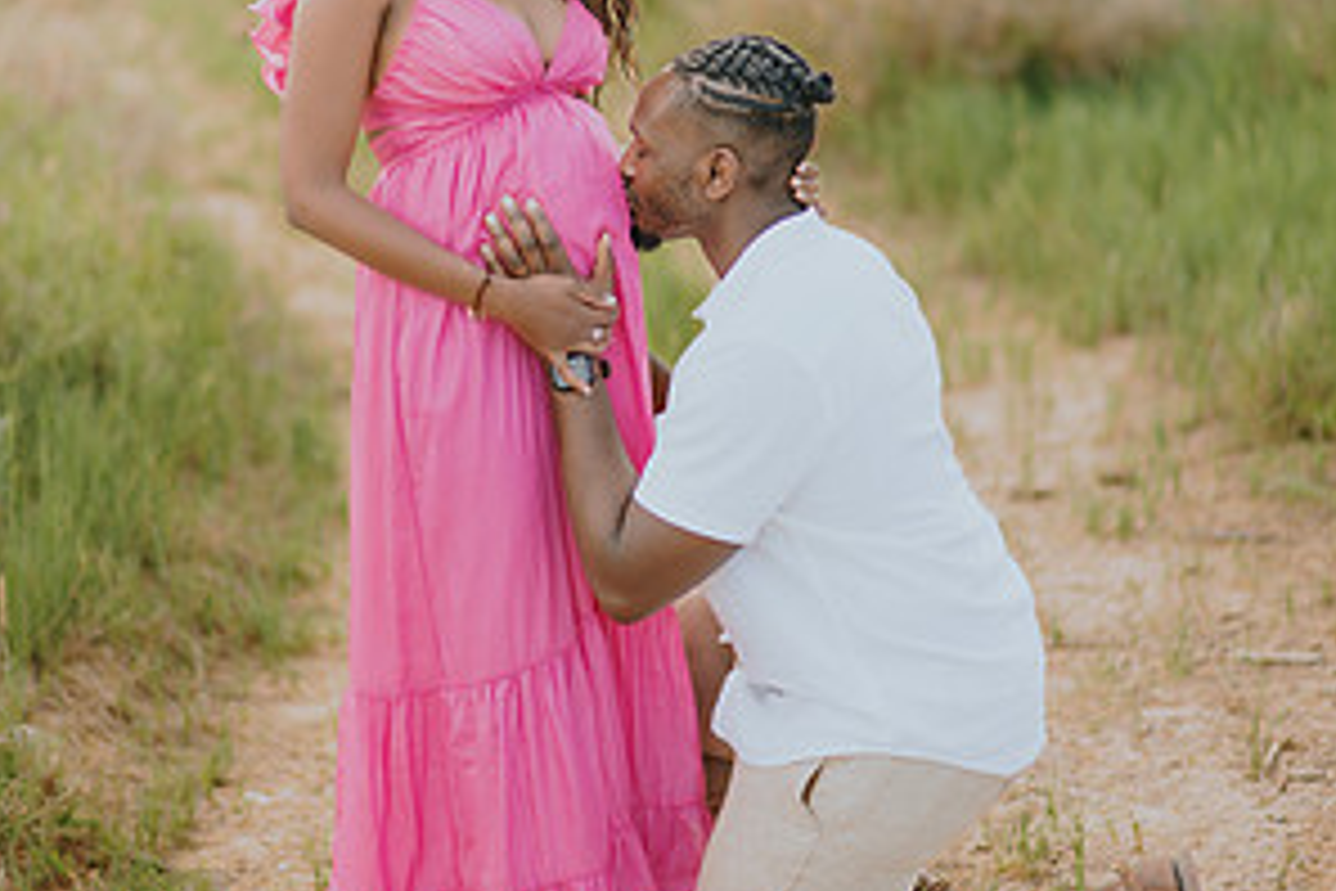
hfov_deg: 23.1
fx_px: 3266
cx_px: 666
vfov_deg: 15.5
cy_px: 243
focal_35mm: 88
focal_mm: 58
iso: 50
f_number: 1.4
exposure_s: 1/640
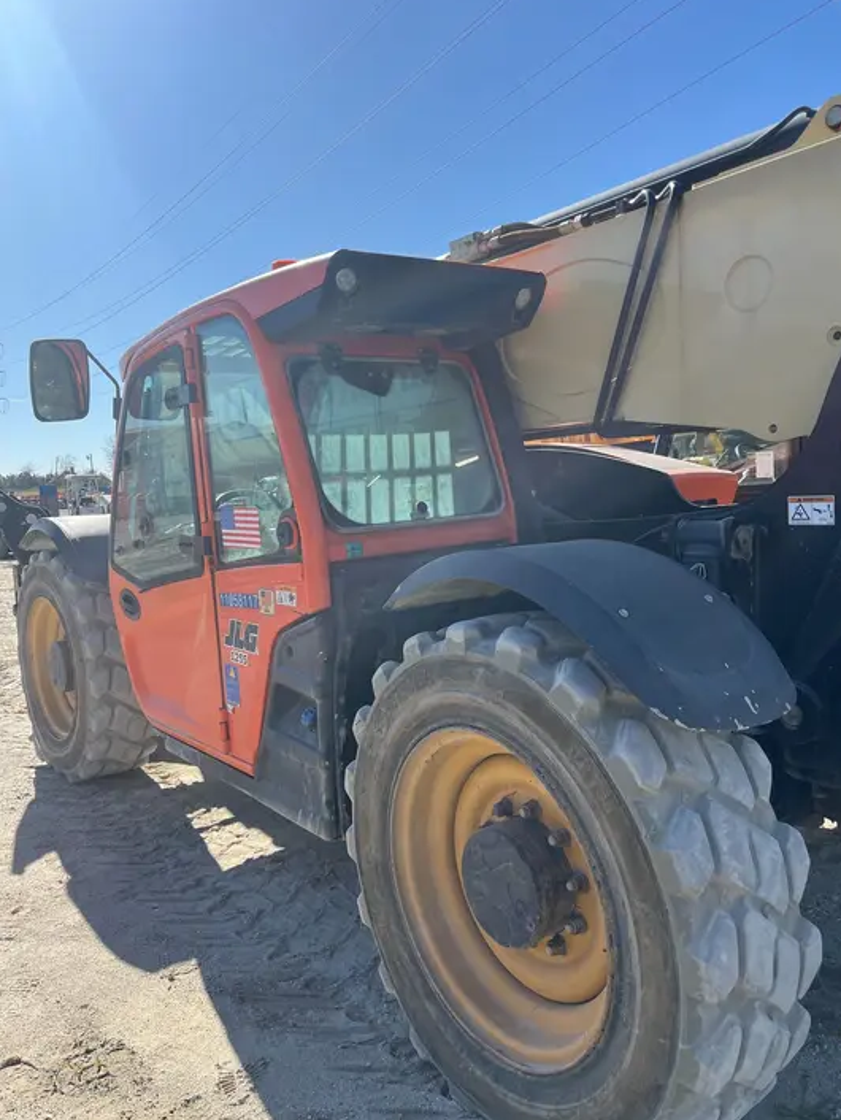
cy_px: 572
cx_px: 435
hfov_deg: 51.4
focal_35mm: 27
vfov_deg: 65.3
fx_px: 874
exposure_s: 1/2309
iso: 50
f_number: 1.6
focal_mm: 5.1
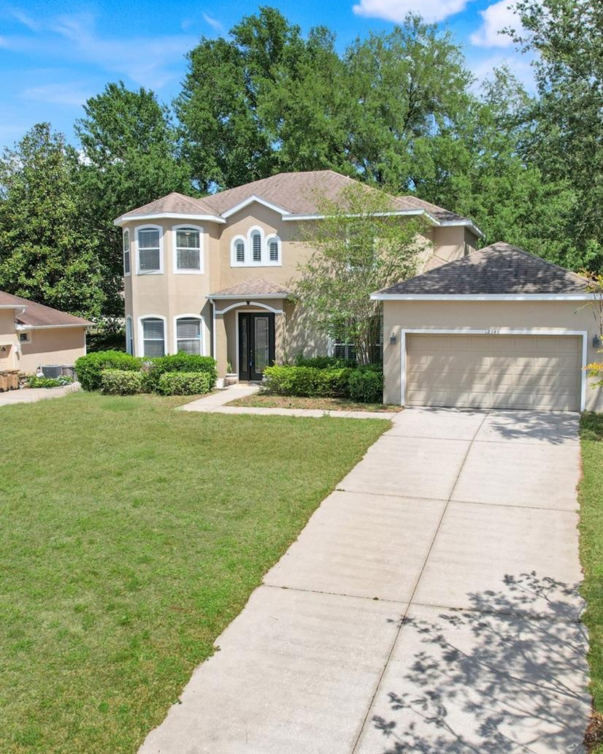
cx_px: 327
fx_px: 714
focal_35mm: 32
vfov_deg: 55.7
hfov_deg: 45.8
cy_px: 384
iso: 120
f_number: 2.8
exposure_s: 1/400
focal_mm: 8.38
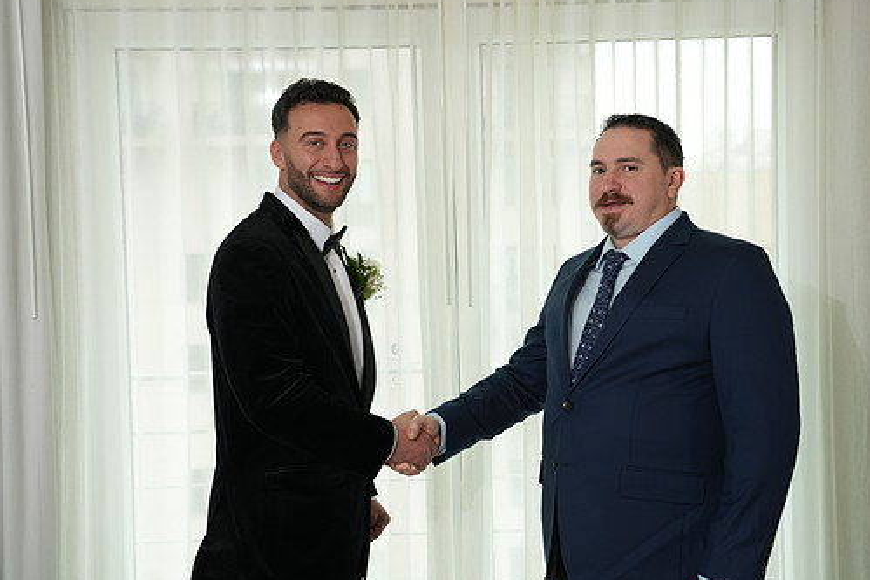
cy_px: 283
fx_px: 1378
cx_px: 464
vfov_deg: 23.8
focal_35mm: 57
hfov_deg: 35.0
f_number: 4
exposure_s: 1/200
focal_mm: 49
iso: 640
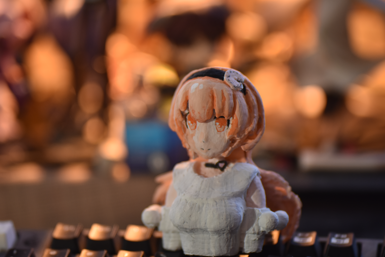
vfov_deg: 10.8
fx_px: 1363
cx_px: 192
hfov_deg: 16.1
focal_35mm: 128
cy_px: 128
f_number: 1.8
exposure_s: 1/50
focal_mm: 85
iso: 500
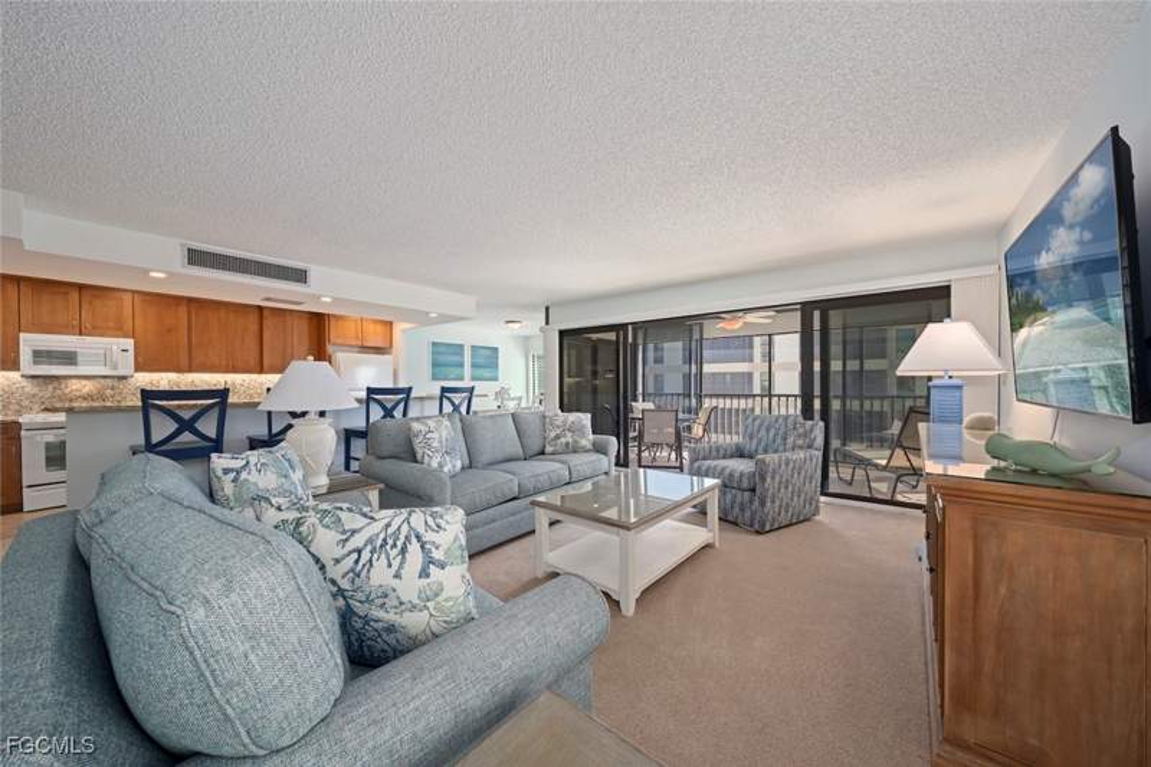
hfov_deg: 108.3
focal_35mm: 13
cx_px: 576
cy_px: 384
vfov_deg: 85.4
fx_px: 416
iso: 160
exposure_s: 1/1.25
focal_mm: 13
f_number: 9
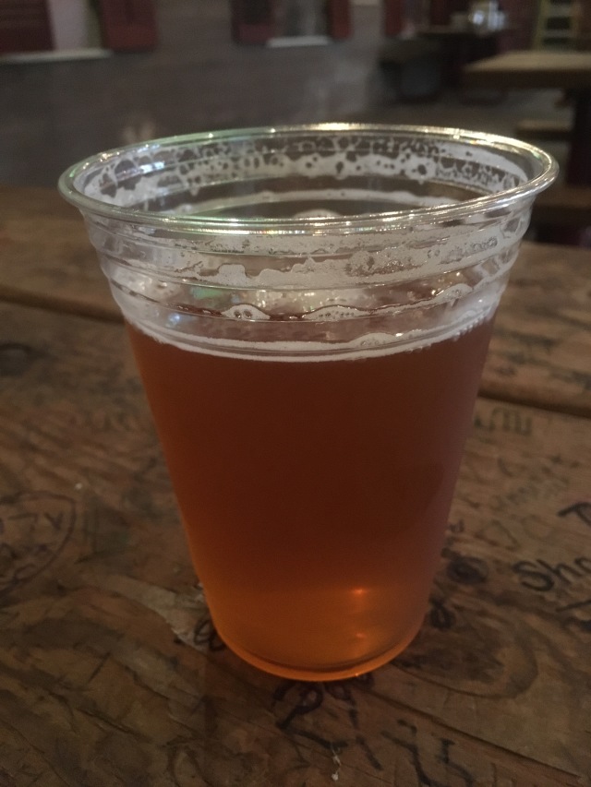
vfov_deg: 61.7
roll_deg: +2.3
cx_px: 296
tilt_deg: -26.9
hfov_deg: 48.2
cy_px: 394
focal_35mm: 29
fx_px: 660
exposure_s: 1/15
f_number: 2.2
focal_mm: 4.15
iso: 500
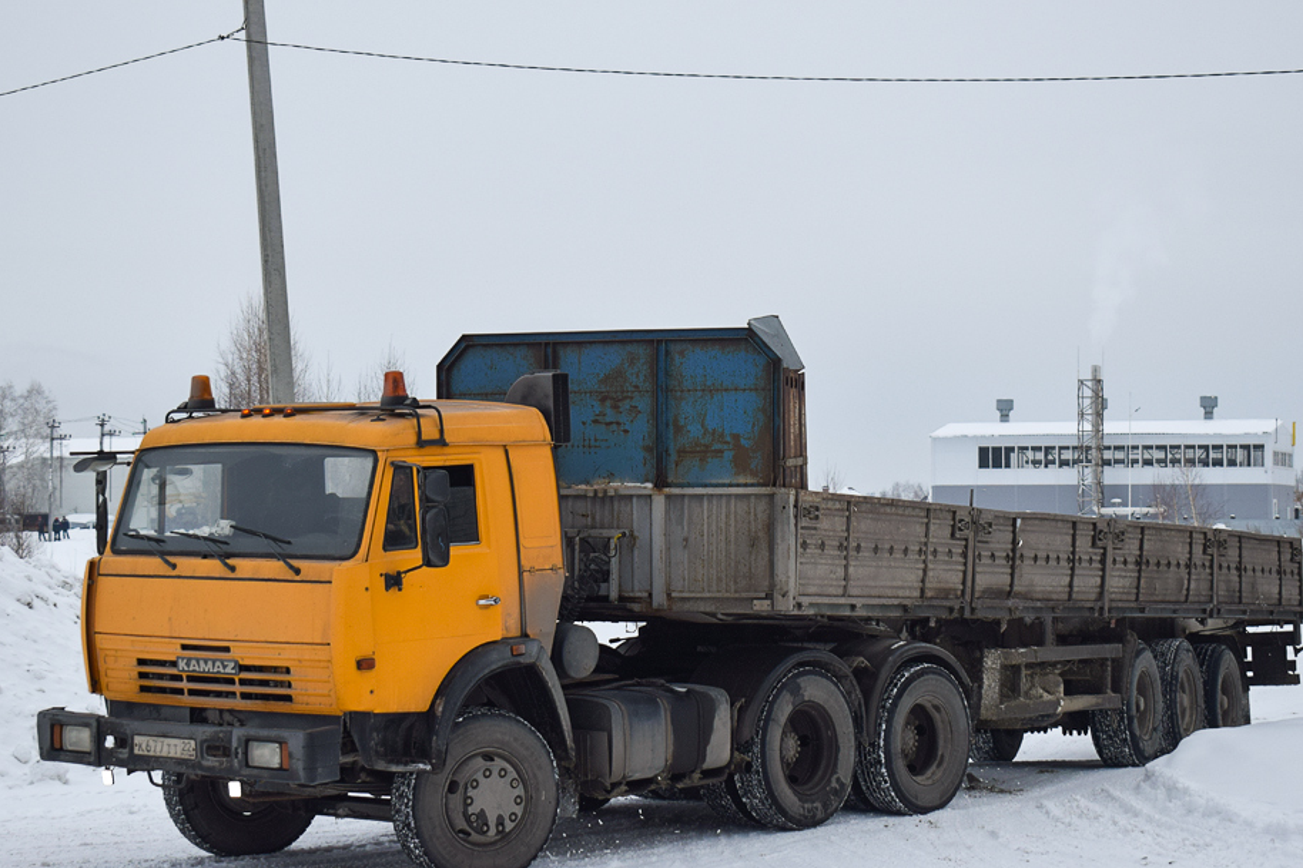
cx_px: 622
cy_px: 463
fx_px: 3208
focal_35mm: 89
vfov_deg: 15.4
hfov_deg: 23.0
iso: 200
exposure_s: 1/640
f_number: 5.6
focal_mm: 45
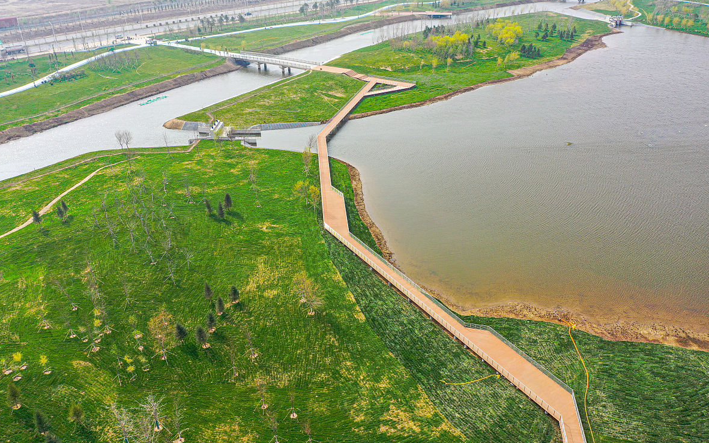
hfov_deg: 64.6
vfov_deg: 43.1
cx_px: 351
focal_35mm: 29
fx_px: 560
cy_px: 232
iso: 100
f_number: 5
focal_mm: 10.26
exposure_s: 1/320
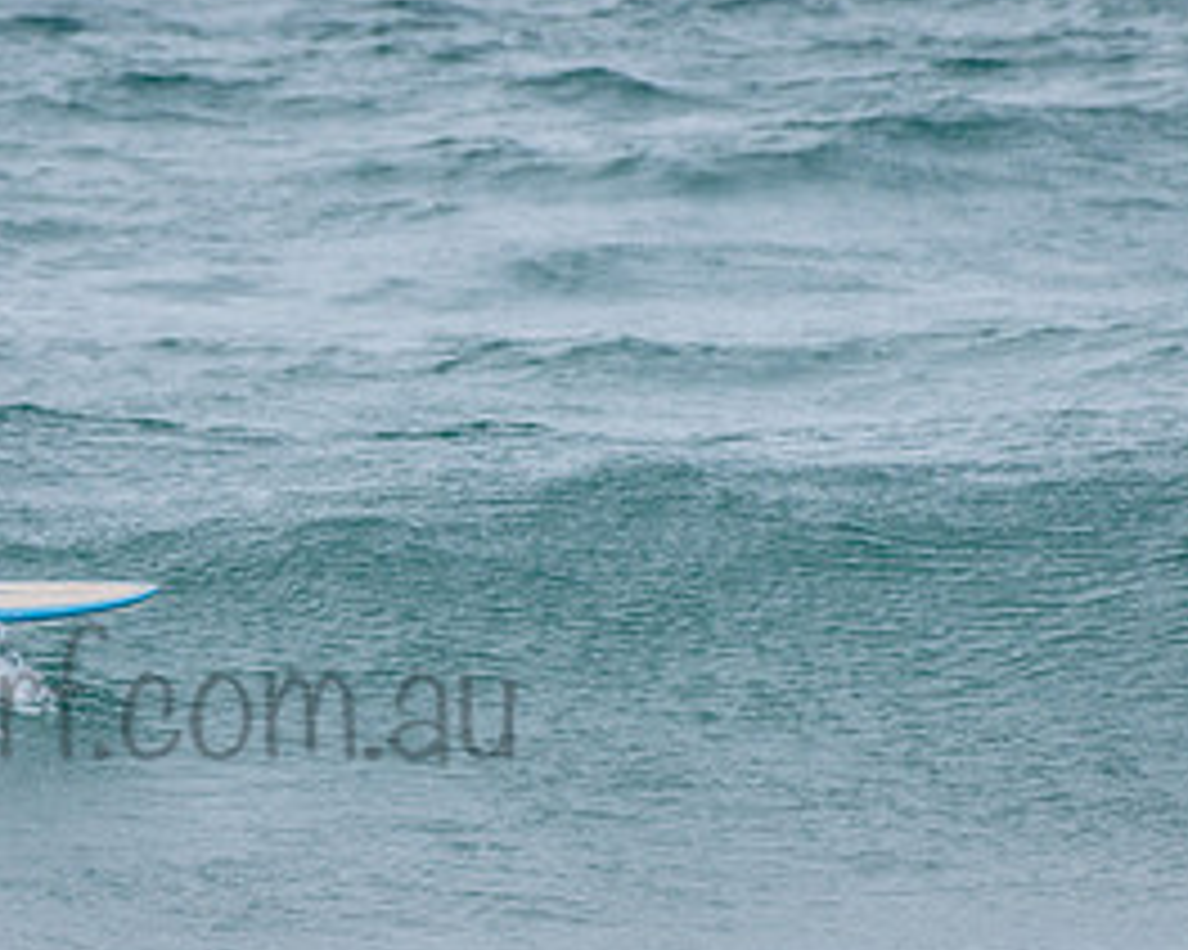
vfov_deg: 1.2
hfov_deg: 1.5
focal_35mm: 1265
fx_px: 44461
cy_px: 460
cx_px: -237
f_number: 5.6
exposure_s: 1/2000
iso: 450
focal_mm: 500
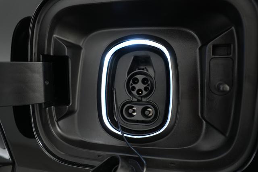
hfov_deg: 65.5
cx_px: 129
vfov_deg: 46.4
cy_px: 86
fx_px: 201
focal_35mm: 28
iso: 2500
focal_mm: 28
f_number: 2.8
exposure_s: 1/60
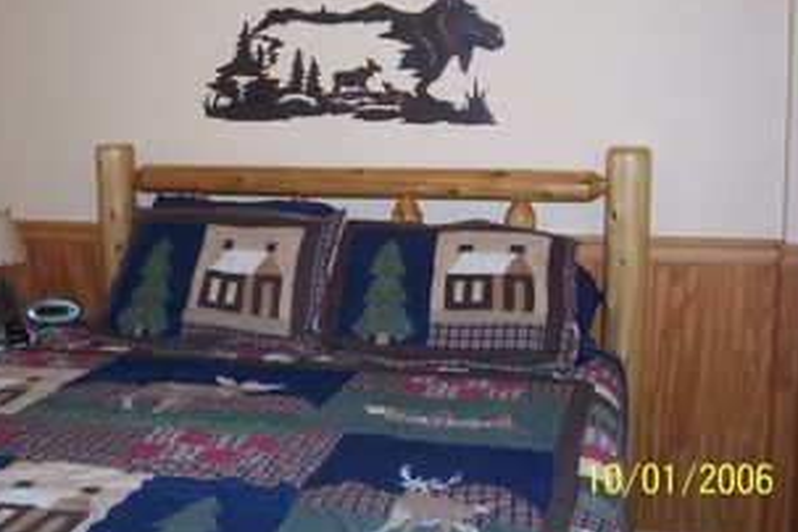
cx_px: 342
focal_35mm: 43
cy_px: 208
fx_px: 953
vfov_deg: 31.1
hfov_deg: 45.3
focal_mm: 5.6
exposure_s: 1/60
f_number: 2.7
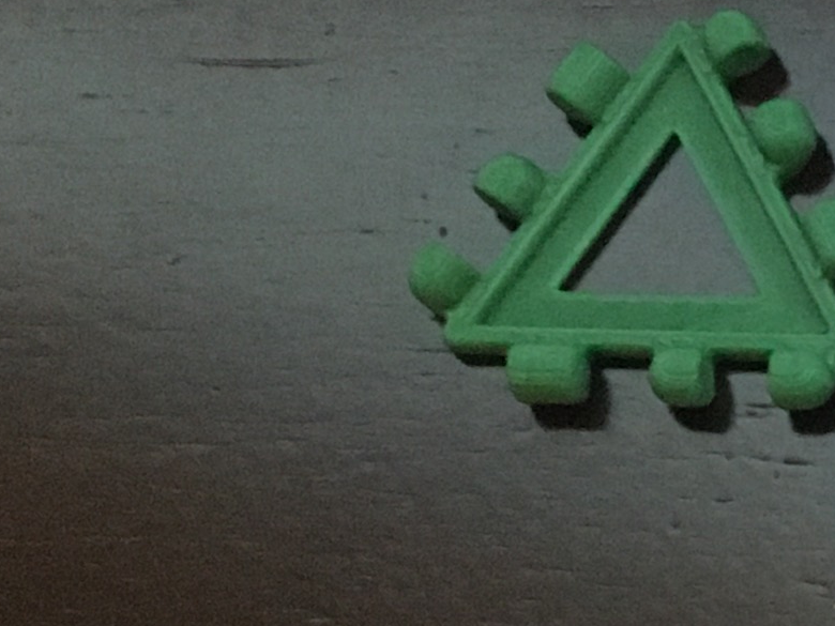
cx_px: 1962
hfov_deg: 11.2
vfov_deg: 9.4
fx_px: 3618
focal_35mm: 150
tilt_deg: -75.4
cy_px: 1118
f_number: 2.2
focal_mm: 4.15
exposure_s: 1/15
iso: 250
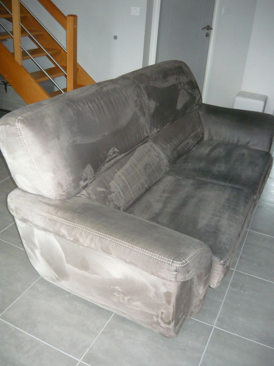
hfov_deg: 43.0
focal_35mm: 33
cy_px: 183
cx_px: 137
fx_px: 348
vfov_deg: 55.3
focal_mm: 5.5
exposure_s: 1/30
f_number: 2.8
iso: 320
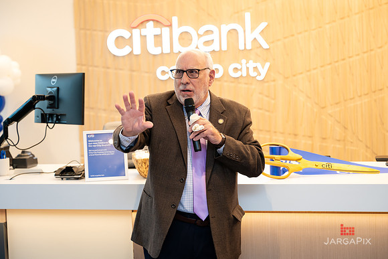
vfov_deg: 18.1
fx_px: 811
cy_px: 121
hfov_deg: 26.9
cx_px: 195
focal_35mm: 75
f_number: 3.2
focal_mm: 70
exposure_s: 1/125
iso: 400
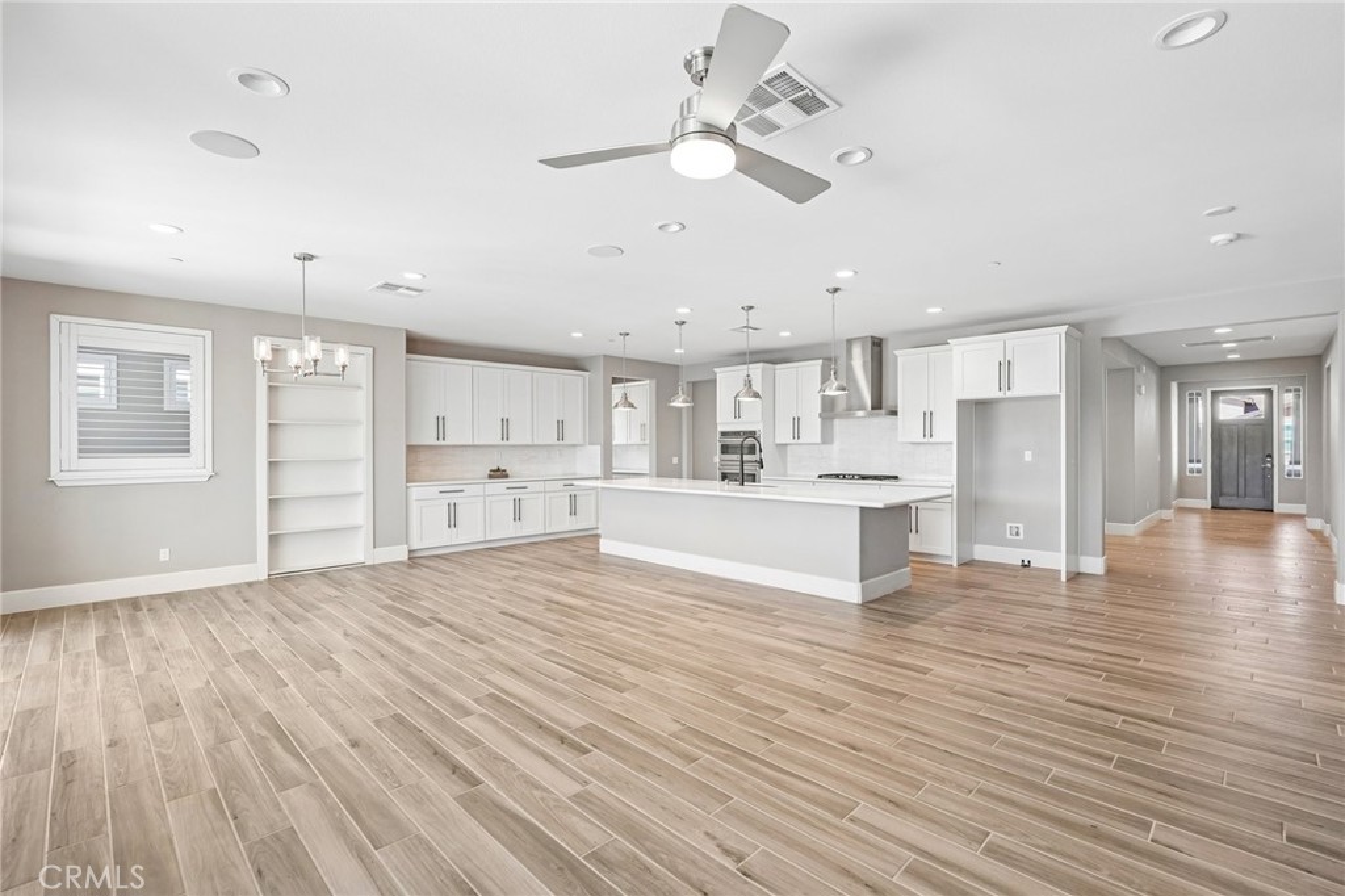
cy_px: 448
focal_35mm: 16
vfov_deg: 73.7
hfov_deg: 96.8
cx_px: 672
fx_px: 598
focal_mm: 16
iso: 400
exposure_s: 1/30
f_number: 8
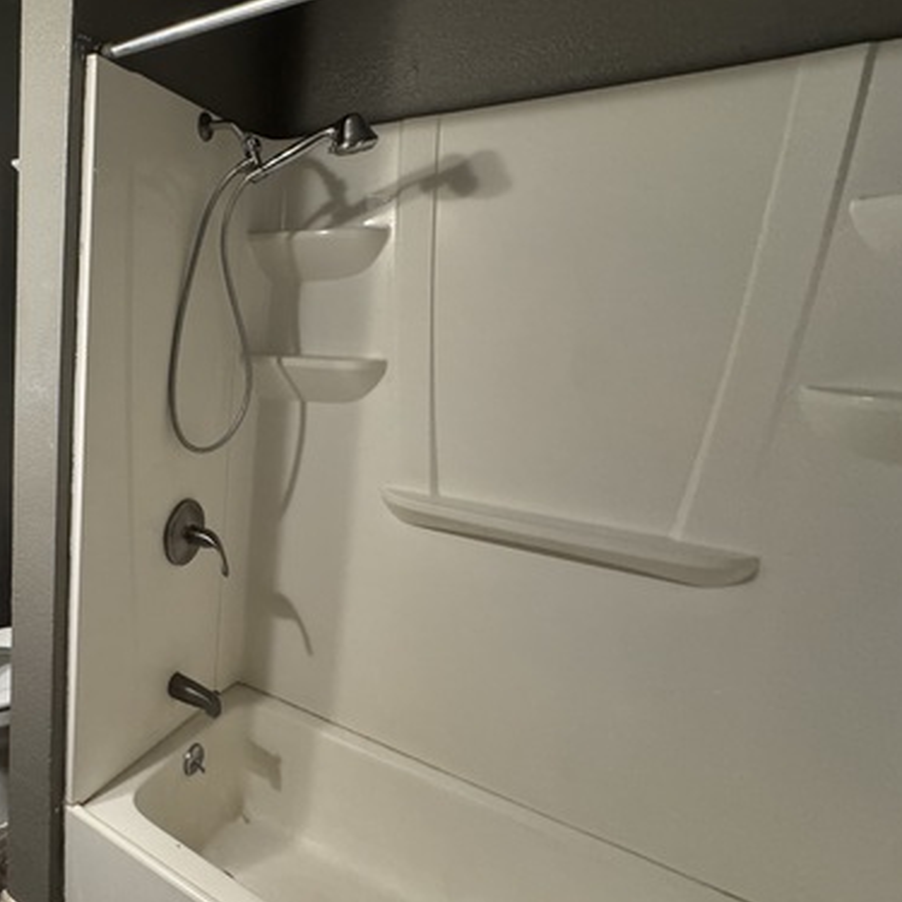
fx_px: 649
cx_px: 121
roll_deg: -3.2
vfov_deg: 69.5
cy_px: 407
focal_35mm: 22
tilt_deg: -8.0
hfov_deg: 60.9
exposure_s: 1/60
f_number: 2.2
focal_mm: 2.22
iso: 800
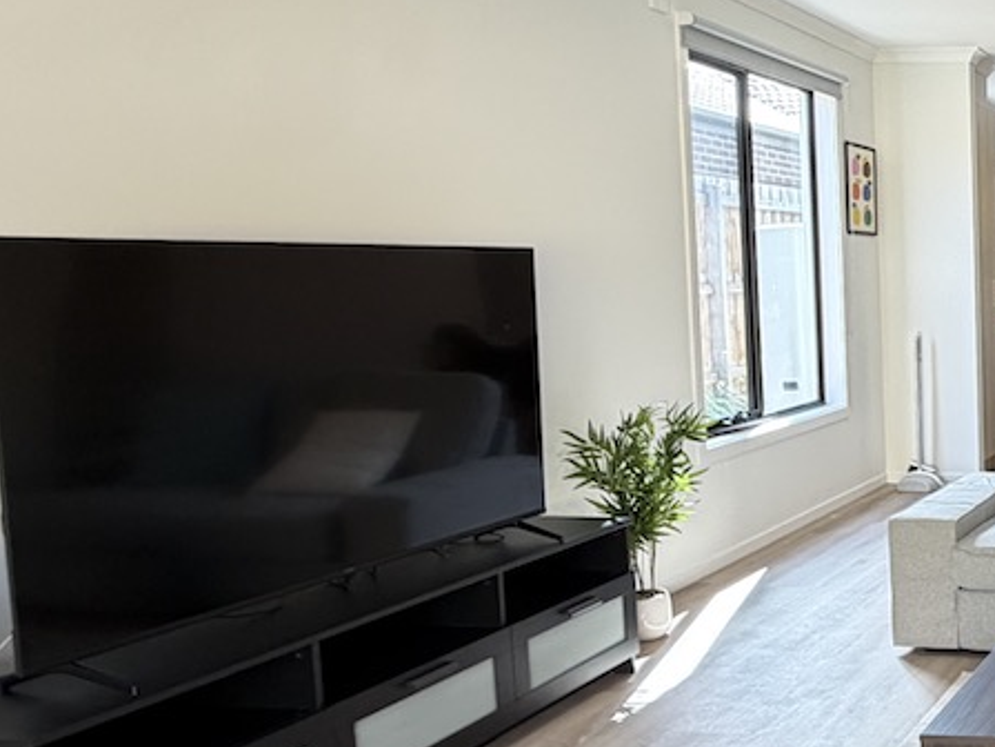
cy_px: 380
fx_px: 1150
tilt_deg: -5.5
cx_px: 1242
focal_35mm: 40
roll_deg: +0.3
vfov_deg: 36.0
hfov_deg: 35.1
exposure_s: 1/100
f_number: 2.2
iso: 250
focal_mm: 2.22
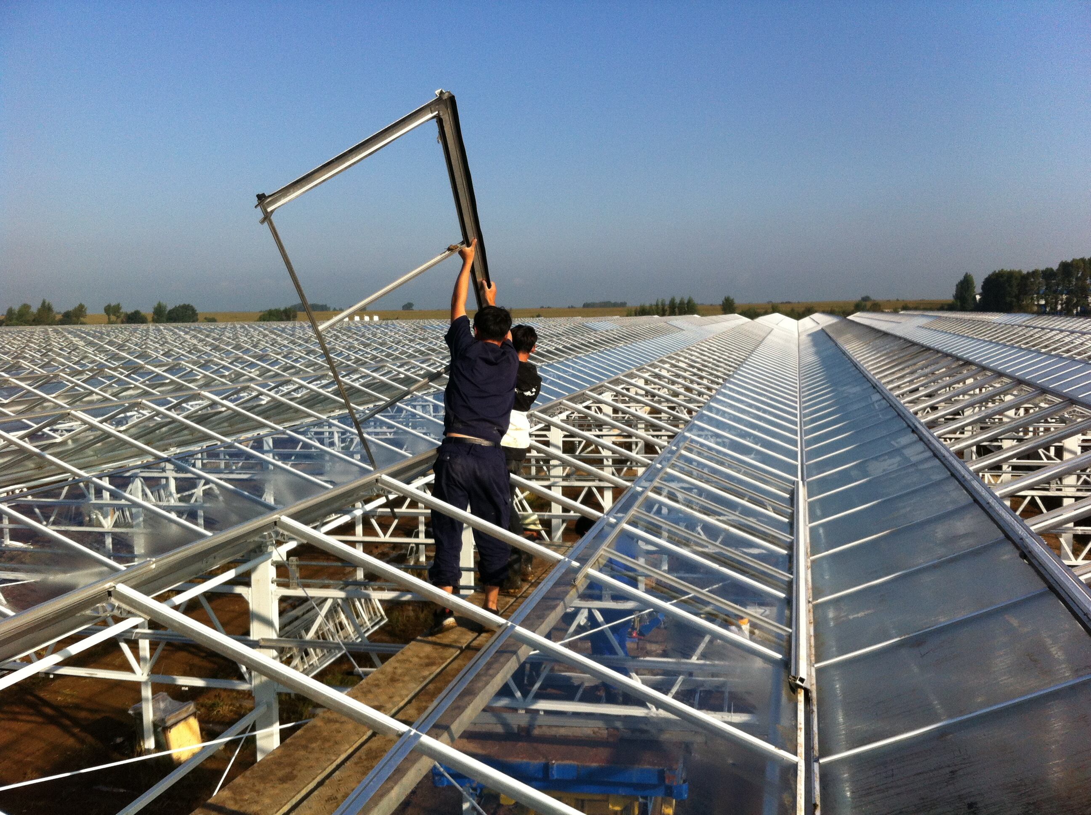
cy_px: 408
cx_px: 546
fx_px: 1101
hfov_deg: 52.7
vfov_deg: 40.6
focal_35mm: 35
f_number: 2.8
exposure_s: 1/1774
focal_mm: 3.85
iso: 80
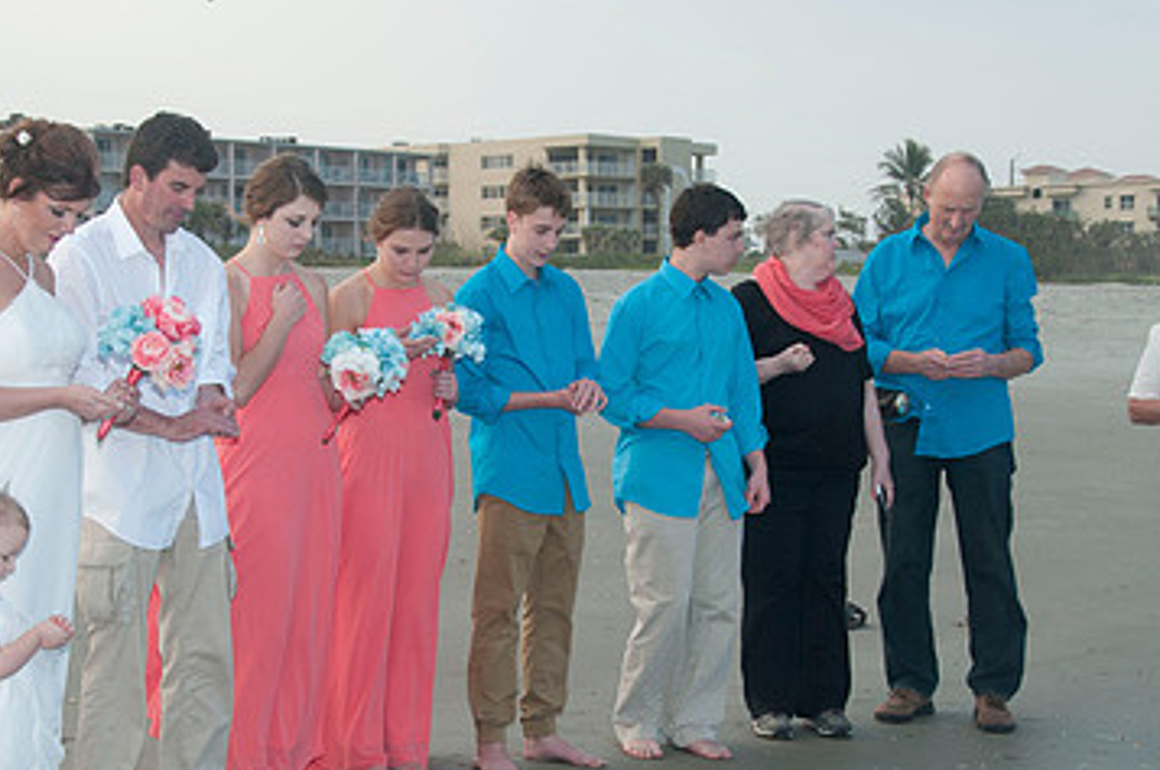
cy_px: 508
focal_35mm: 78
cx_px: 517
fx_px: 2510
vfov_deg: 17.4
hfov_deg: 26.0
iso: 100
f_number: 7.1
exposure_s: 1/250
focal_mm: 32
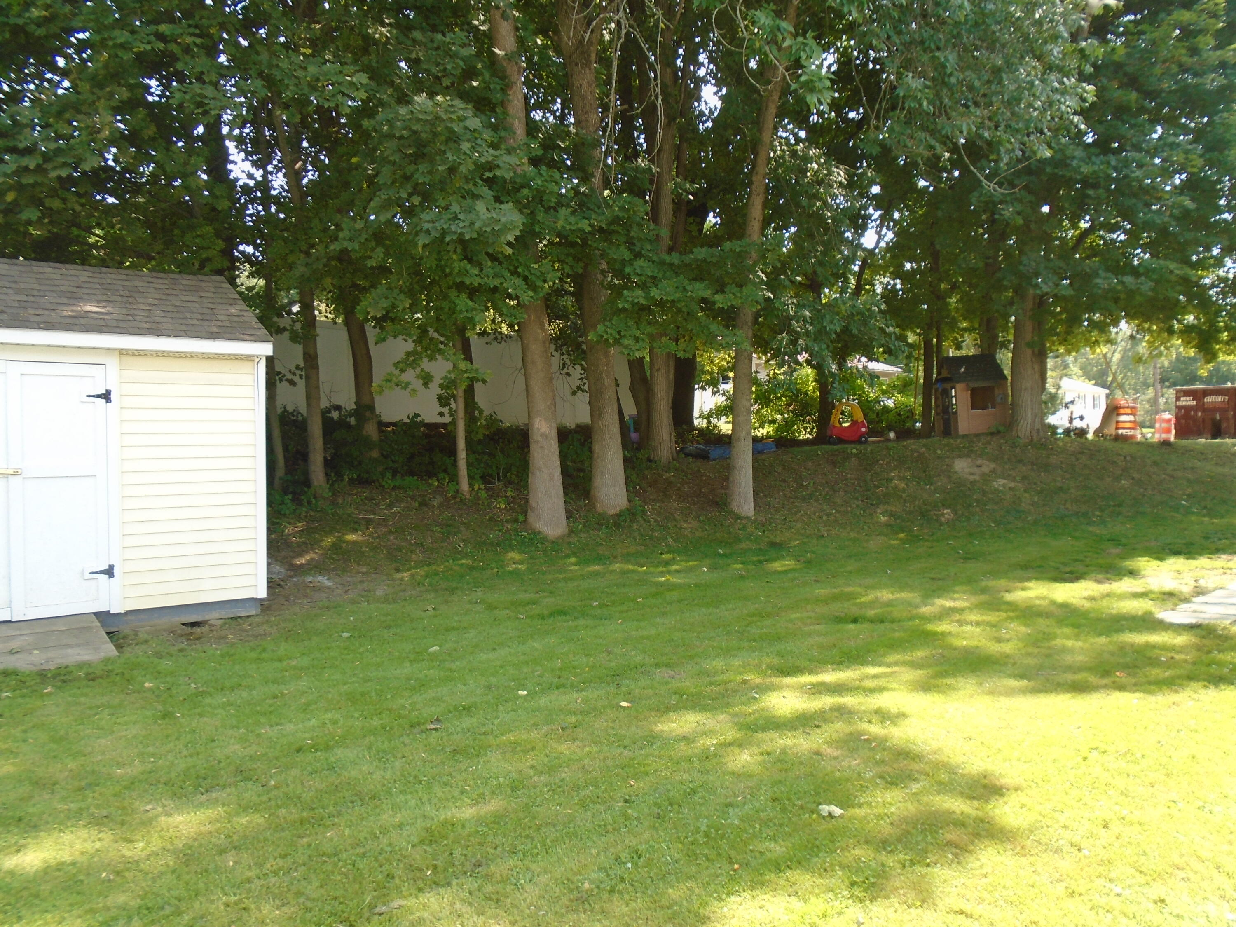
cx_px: 618
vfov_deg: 53.1
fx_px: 928
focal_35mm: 26
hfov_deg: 67.3
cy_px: 464
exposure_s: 1/125
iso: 100
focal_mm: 4.6
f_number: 3.2
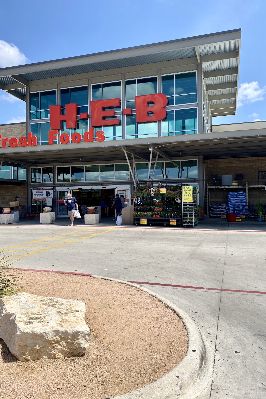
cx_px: 128
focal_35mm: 28
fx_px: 310
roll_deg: +0.7
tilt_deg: +2.7
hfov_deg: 46.4
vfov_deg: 65.5
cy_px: 195
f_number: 1.8
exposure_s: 1/3040
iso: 32
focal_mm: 4.25
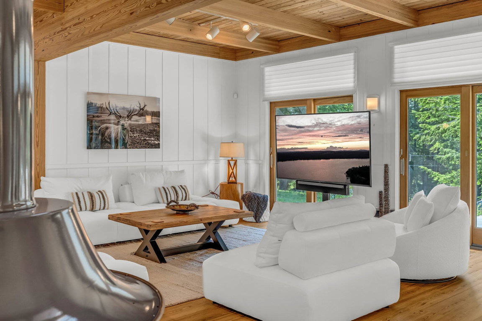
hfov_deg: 54.4
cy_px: 160
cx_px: 241
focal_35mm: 35
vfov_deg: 37.9
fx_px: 469
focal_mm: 35
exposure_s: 1/20
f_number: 8
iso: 640
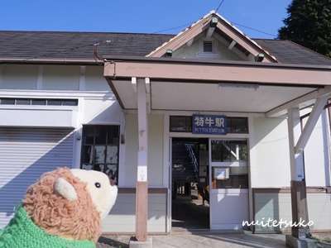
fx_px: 229
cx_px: 166
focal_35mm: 24
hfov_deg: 71.6
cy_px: 124
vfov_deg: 56.8
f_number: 7.1
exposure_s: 1/500
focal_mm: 12
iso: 250
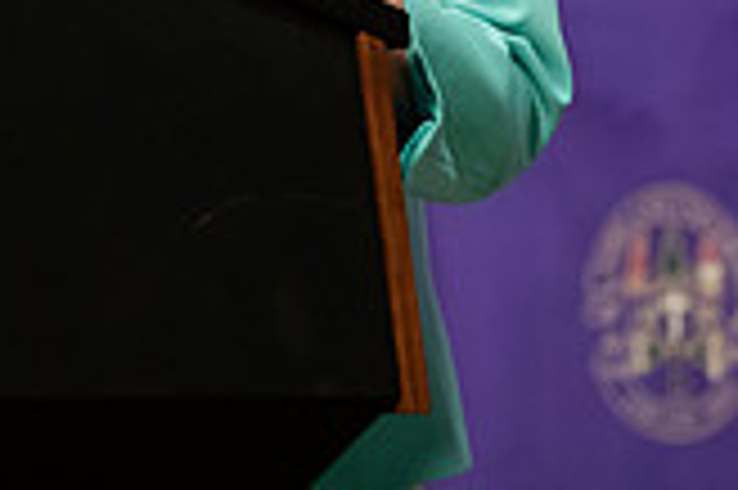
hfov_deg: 1.9
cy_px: -258
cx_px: -32
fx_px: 21749
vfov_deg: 1.3
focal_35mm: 1062
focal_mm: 300
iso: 2000
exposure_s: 1/200
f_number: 2.8
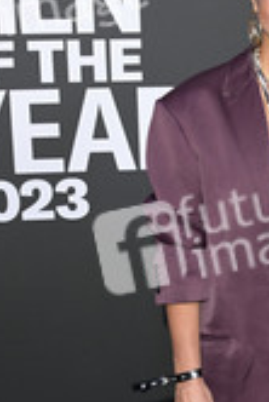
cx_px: 288
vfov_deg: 25.5
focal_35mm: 77
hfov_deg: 17.2
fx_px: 861
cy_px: 358
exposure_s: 1/250
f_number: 5.6
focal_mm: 32
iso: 1000
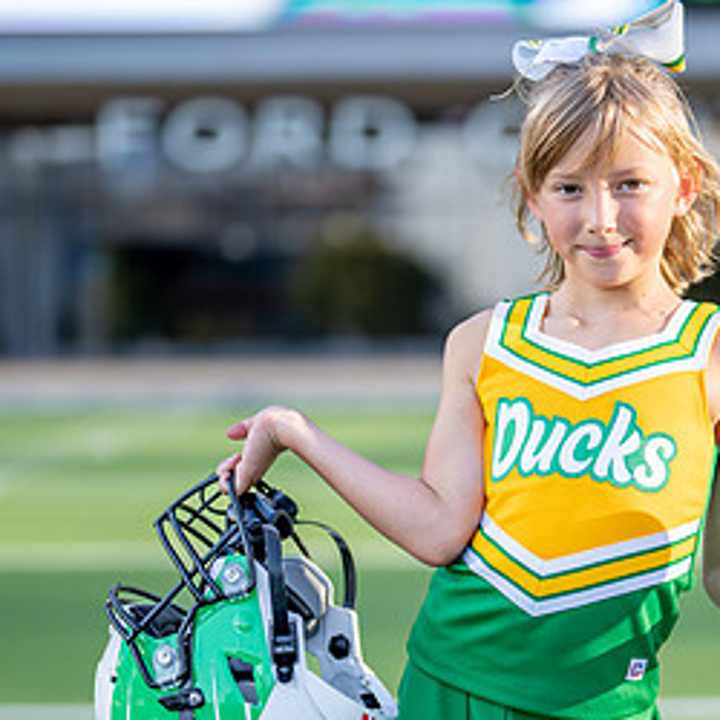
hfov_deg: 13.7
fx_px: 2965
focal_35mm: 126
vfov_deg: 13.8
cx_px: 616
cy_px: 482
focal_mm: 50
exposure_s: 1/2500
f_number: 1.2
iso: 100
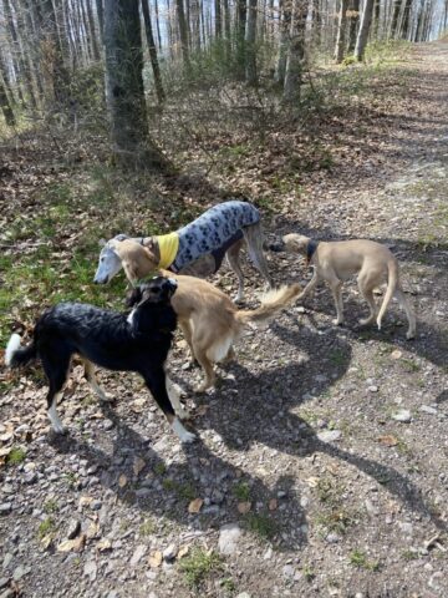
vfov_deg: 67.3
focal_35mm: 26
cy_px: 299
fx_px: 449
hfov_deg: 53.1
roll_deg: +0.9
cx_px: 224
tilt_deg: -24.3
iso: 32
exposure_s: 1/571
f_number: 1.8
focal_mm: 4.25
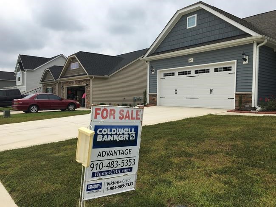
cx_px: 138
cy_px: 104
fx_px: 231
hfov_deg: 61.6
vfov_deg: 48.3
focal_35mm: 29
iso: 25
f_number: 2.2
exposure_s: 1/1789
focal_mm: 4.15
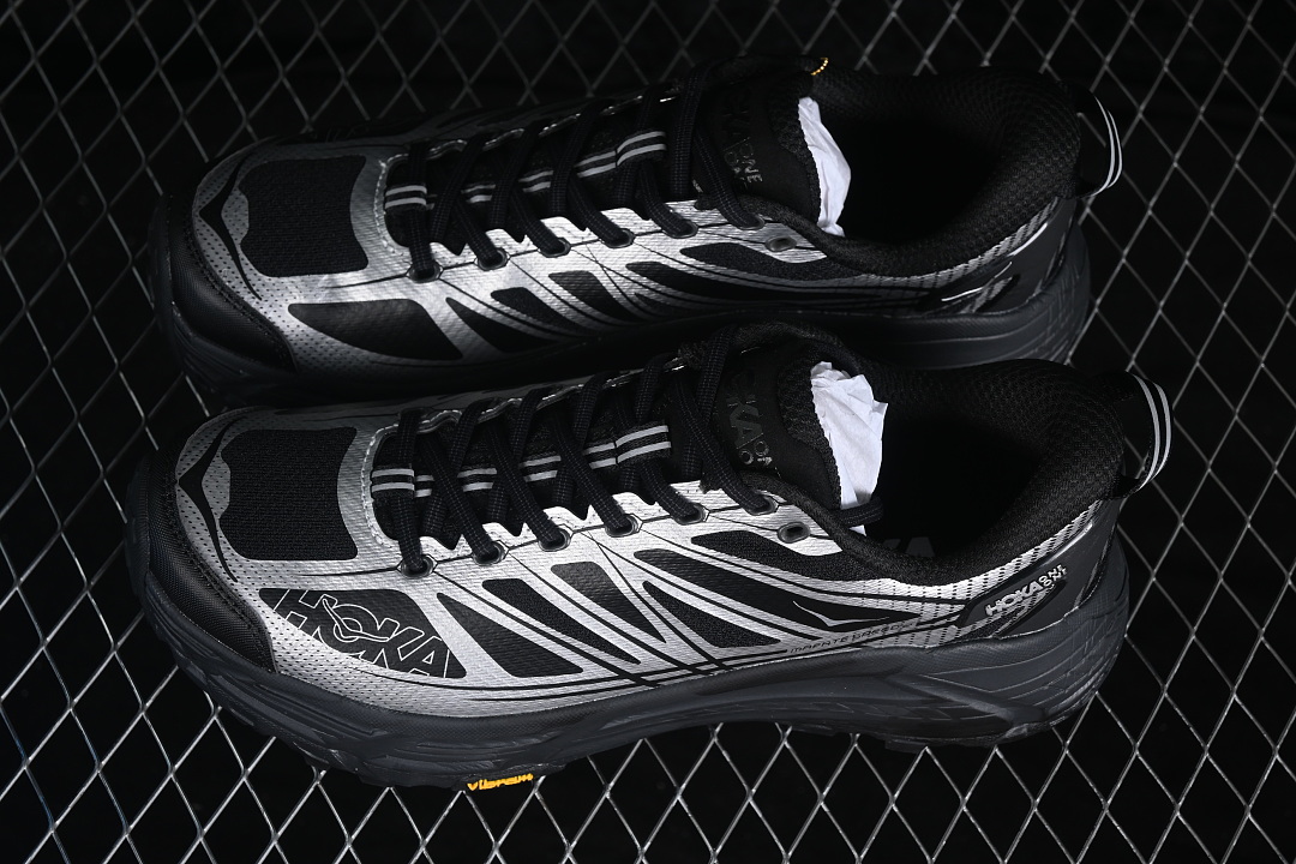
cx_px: 648
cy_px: 432
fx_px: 2700
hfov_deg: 27.0
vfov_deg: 18.2
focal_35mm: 75
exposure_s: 1/60
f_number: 6.3
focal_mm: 50
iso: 160
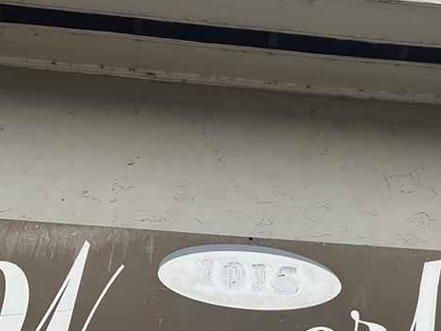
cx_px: 249
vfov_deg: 22.5
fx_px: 815
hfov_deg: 30.2
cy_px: 277
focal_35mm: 64
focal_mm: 3
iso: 16
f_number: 1.8
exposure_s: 1/1015
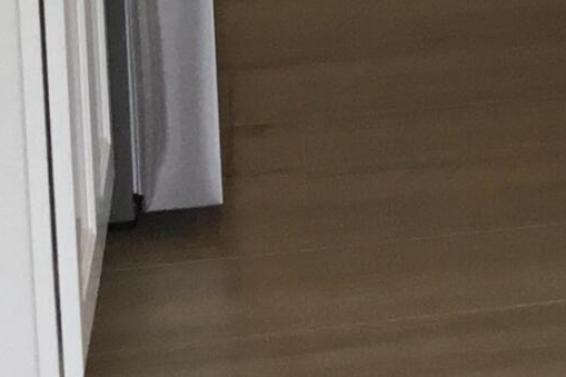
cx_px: 1477
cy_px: -329
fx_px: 2986
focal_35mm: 190
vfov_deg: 7.0
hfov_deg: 9.4
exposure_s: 1/60
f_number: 2.4
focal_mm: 3.3
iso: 32
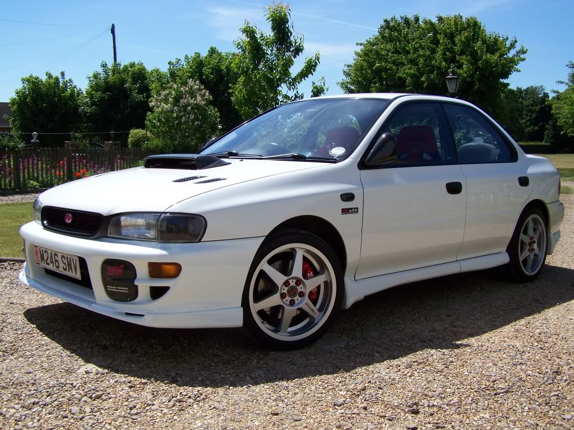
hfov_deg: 49.0
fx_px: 630
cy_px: 215
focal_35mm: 38
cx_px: 287
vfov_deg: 37.7
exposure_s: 1/640
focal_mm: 6.3
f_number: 4
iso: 64
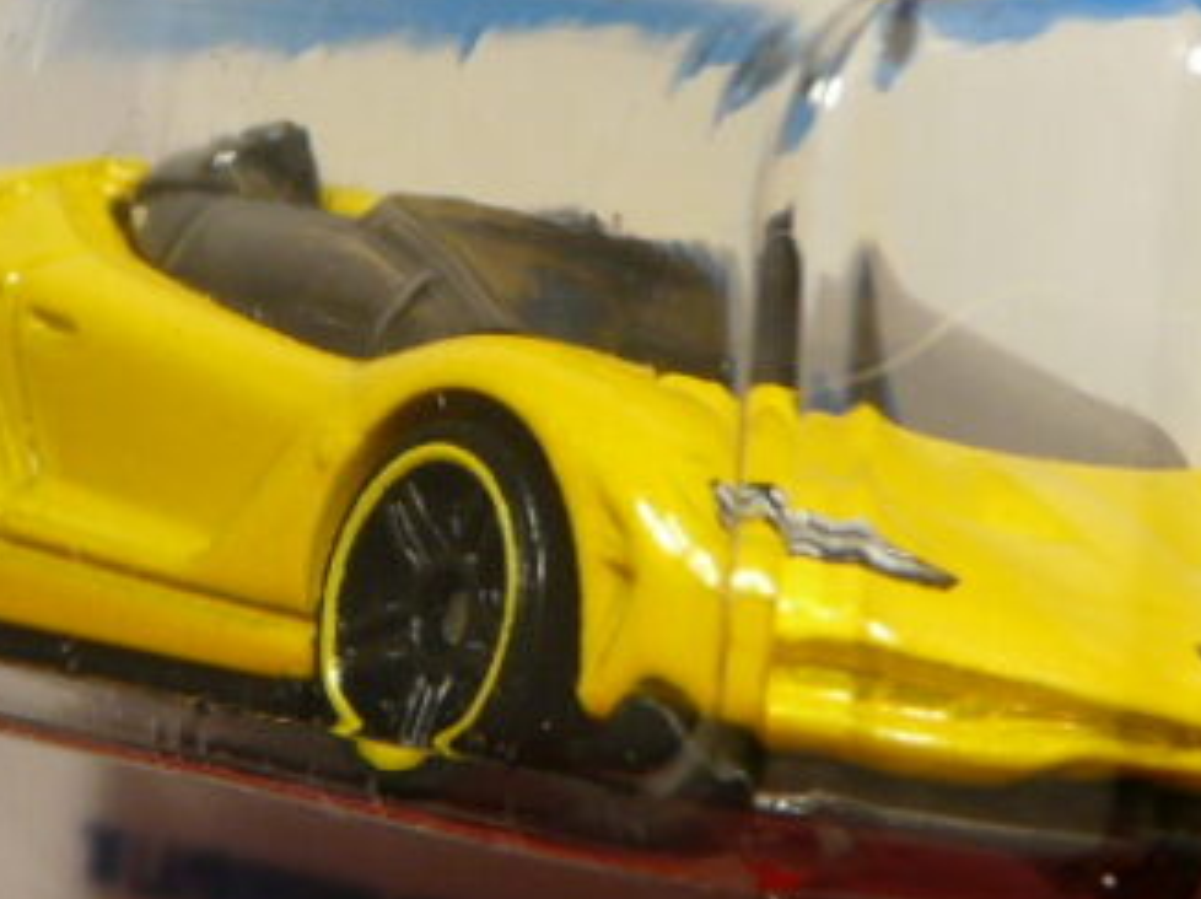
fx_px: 8425
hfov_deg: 8.2
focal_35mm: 243
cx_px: 549
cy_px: 273
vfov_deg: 6.1
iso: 100
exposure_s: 1/50
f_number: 3.2
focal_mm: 13.6
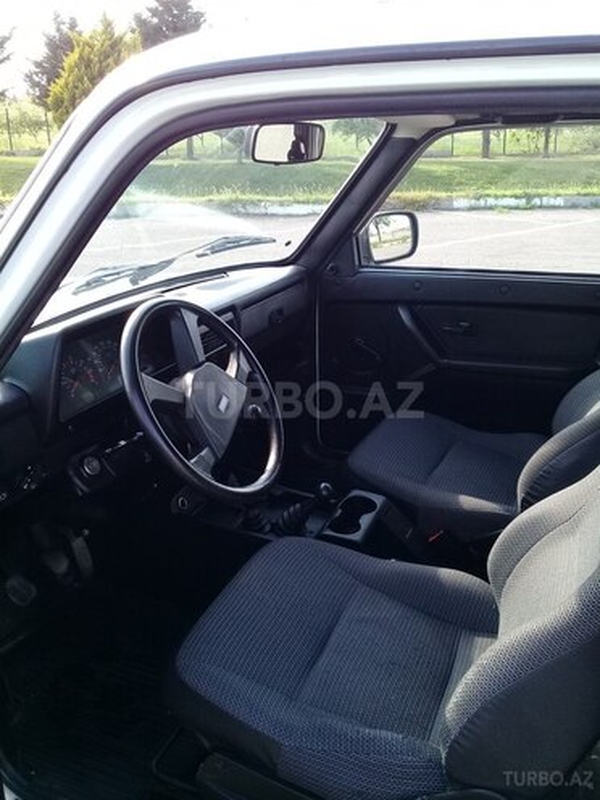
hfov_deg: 45.4
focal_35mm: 31
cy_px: 400
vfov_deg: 58.4
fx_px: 716
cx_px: 300
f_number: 2.2
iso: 64
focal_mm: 3.3
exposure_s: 1/101
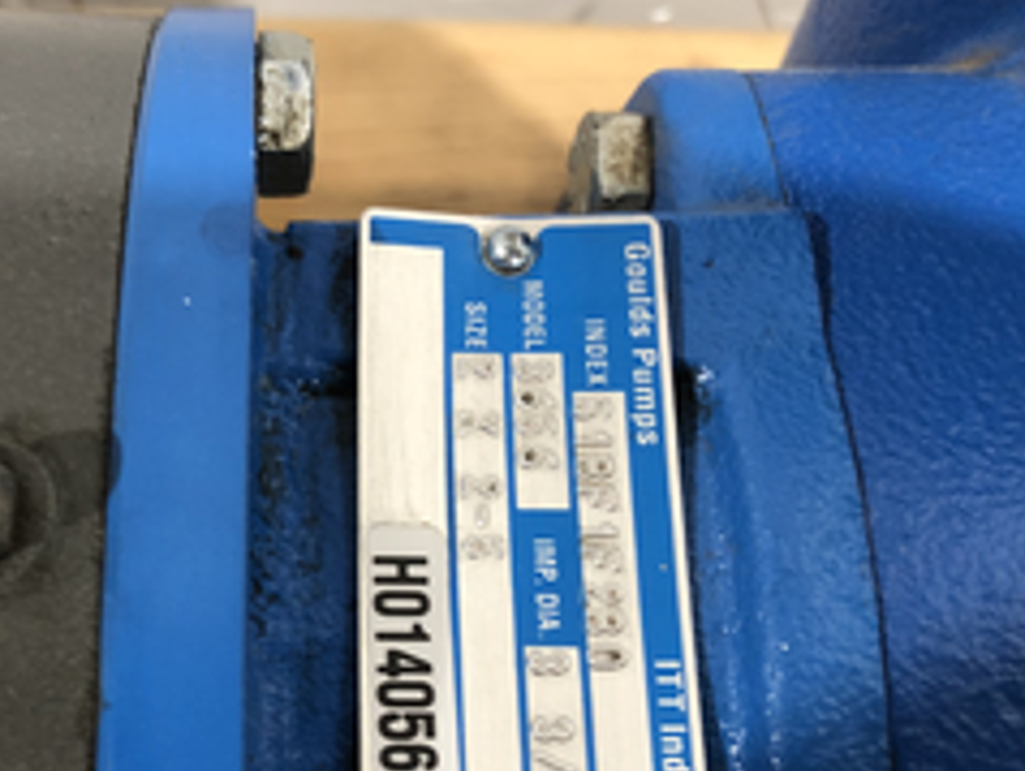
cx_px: 293
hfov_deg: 39.6
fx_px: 1393
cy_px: 487
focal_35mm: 47
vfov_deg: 30.8
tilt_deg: -69.5
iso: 40
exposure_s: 1/24
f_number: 1.8
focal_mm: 3.99
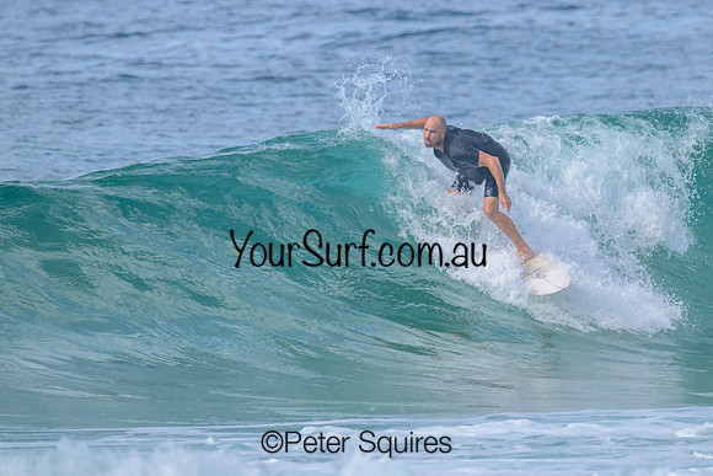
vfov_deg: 1.6
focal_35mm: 858
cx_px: 450
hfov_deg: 2.4
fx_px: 16998
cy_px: 206
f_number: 11
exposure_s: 1/2000
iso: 1000
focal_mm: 680
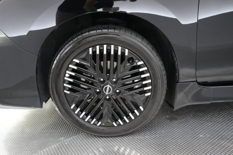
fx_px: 168
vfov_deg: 49.5
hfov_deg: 69.4
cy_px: 78
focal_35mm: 26
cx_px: 116
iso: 8000
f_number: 2.8
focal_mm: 26
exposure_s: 1/250
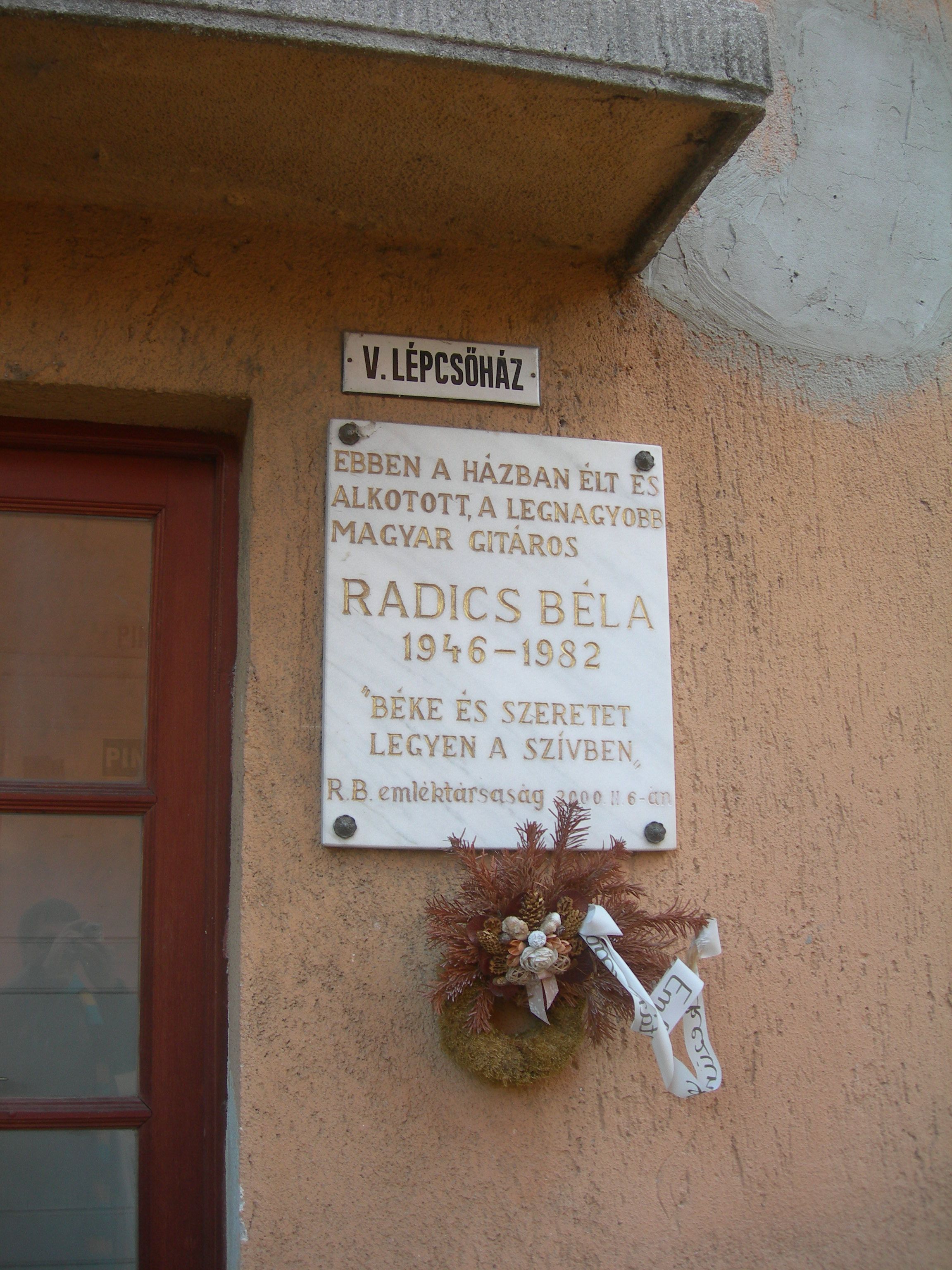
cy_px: 635
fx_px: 1393
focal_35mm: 38
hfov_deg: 37.7
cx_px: 476
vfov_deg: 49.0
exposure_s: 1/126
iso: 50
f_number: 2.8
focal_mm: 7.8
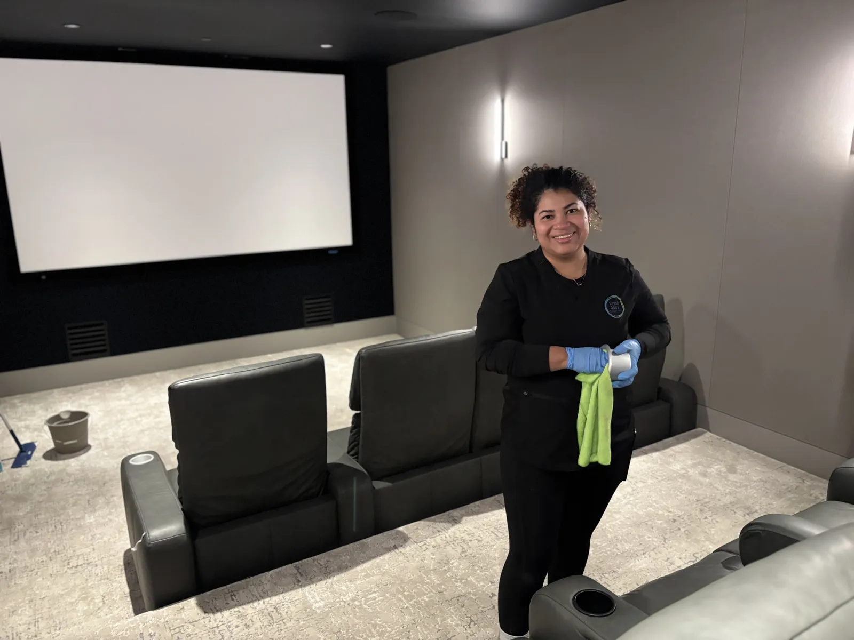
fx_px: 641
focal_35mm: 26
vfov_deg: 53.1
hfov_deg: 67.3
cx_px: 427
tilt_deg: -13.6
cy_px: 320
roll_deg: +0.9
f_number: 1.6
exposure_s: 1/30
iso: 640
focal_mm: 5.96
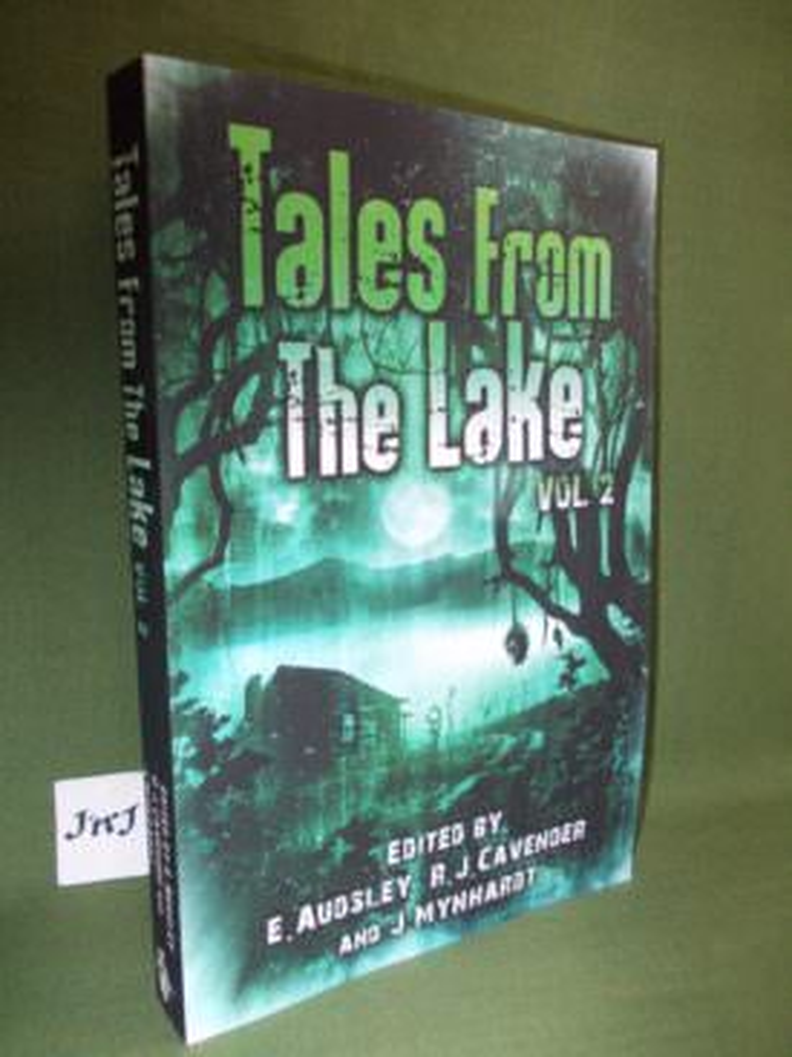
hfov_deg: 49.7
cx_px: 396
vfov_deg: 63.5
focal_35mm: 28
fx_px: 855
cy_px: 528
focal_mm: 4
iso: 200
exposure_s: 1/25
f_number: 2.7
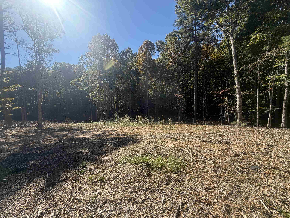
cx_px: 145
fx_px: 117
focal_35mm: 14
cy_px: 109
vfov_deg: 85.7
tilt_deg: -4.6
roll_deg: +1.2
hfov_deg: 102.1
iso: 40
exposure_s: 1/770
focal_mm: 2.22
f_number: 2.2
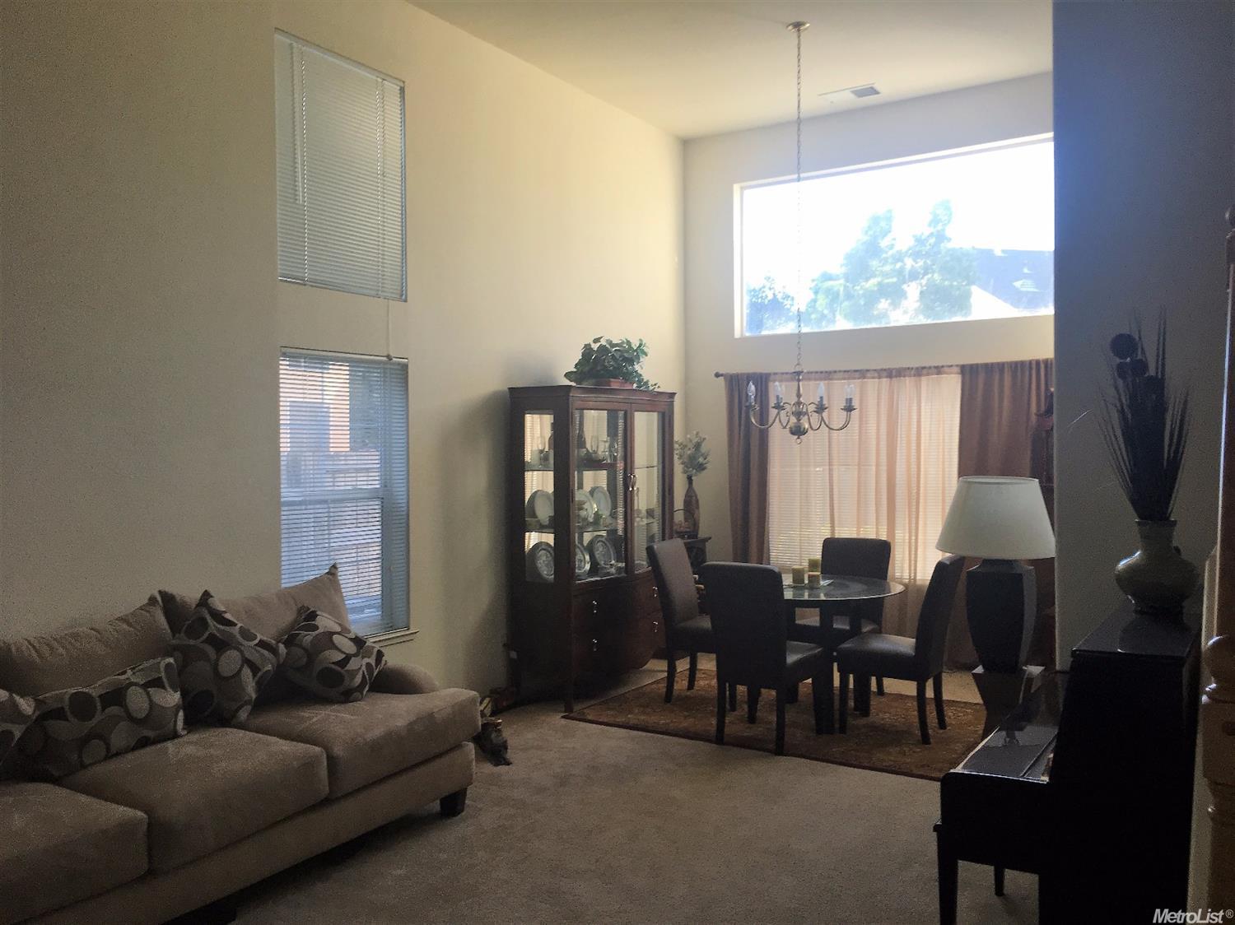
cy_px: 462
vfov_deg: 48.2
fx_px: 1034
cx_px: 618
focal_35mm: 29
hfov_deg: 61.7
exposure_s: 1/120
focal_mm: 4.15
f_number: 2.2
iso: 40
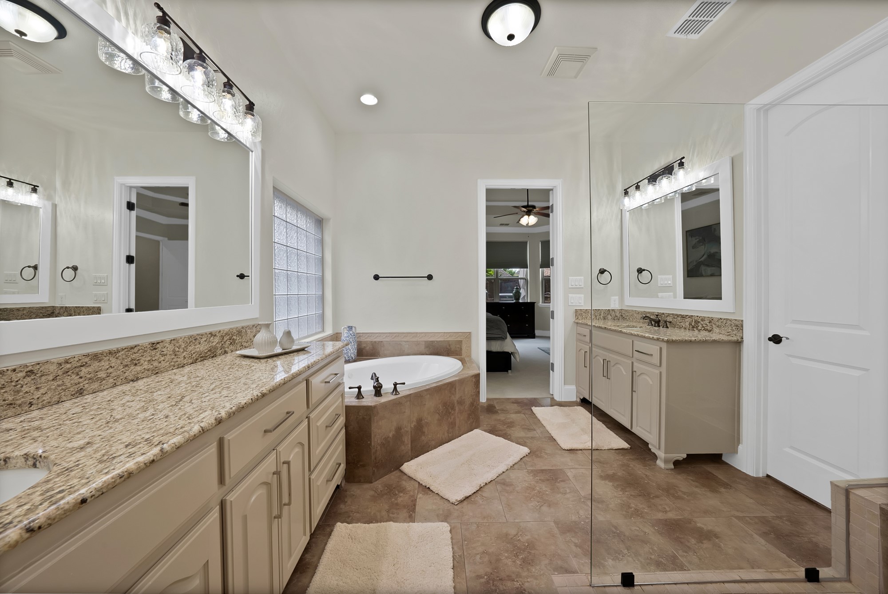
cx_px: 444
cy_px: 297
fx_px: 296
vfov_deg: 90.1
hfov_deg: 112.6
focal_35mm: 12
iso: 640
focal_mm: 12
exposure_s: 1/15
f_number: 9
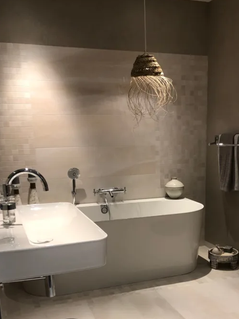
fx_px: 396
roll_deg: +0.6
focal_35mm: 43
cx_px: 165
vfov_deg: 42.8
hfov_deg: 33.2
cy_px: 231
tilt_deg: -13.6
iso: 40
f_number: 1.8
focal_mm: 4
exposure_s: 1/25
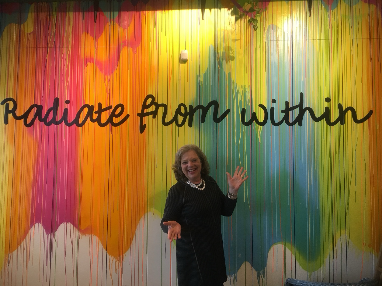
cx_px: 191
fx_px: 320
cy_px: 143
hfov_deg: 61.7
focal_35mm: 29
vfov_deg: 48.2
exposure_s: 1/30
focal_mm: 4.15
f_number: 2.2
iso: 40
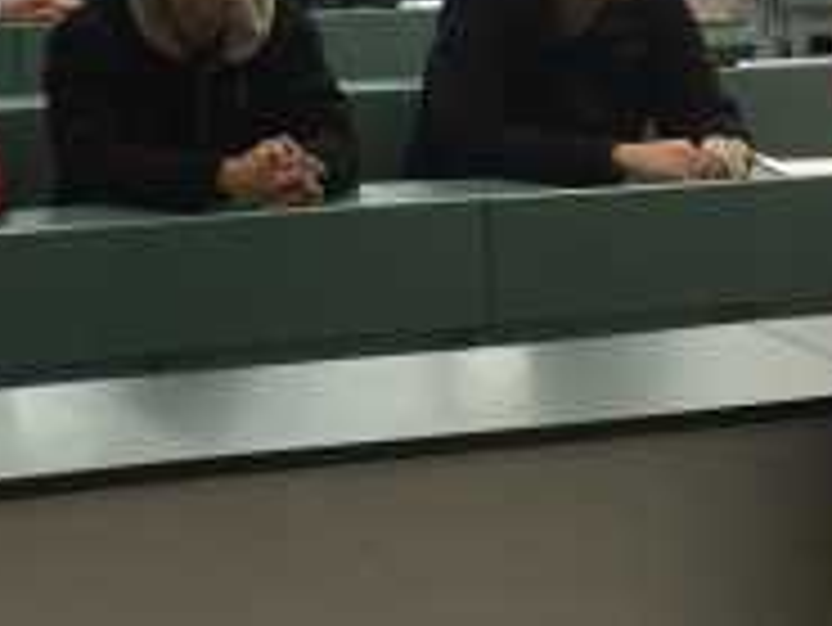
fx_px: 2718
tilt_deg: -7.4
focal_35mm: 113
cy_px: -9
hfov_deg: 17.0
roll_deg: -2.5
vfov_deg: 12.9
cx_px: 0
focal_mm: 4.15
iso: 80
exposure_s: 1/33
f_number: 2.2
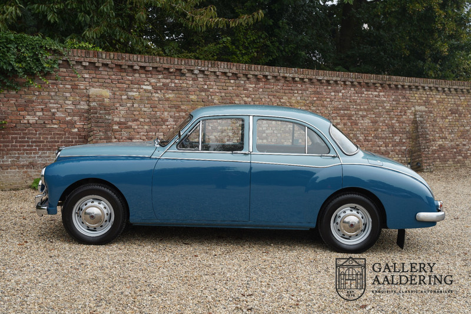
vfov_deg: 30.1
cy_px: 157
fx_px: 583
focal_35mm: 45
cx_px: 236
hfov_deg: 44.0
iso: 125
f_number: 6.3
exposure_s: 1/50
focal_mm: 44.6
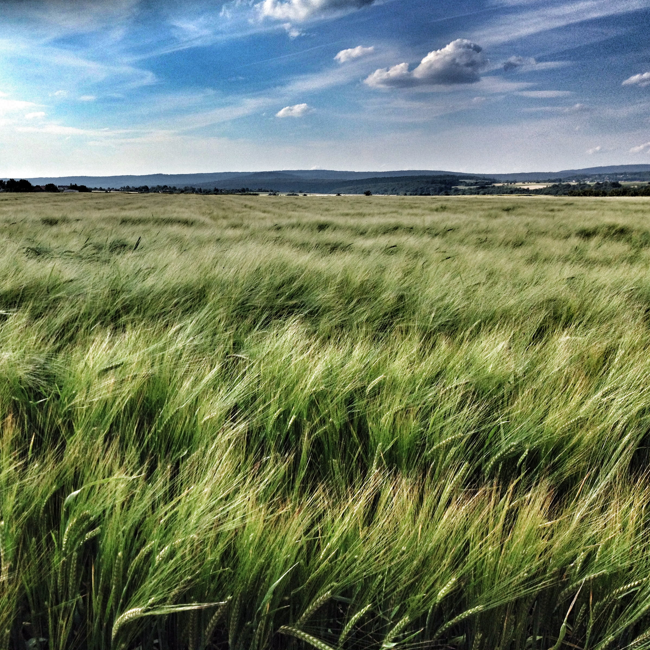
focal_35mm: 42
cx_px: 213
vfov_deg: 40.0
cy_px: 320
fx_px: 892
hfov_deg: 39.5
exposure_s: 1/1905
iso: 50
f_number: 2.4
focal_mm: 4.28
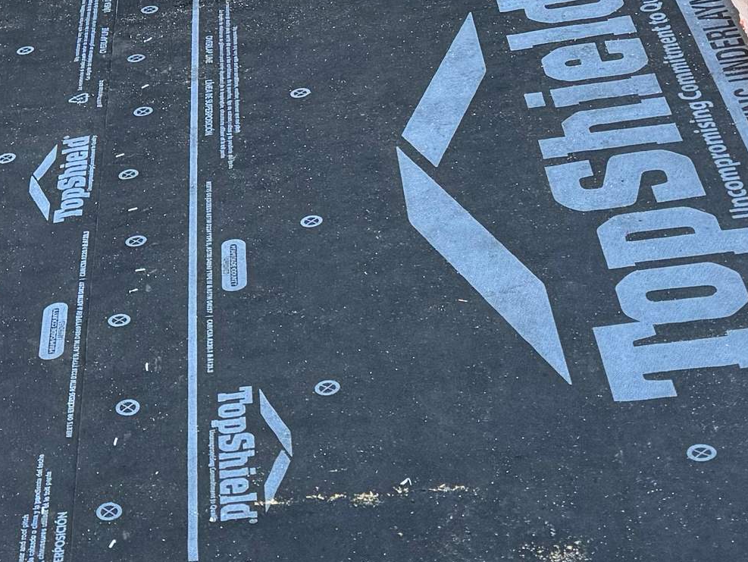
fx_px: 2118
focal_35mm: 98
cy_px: 61
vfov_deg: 14.9
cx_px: -33
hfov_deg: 19.3
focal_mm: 6.86
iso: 200
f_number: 1.78
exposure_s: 1/116
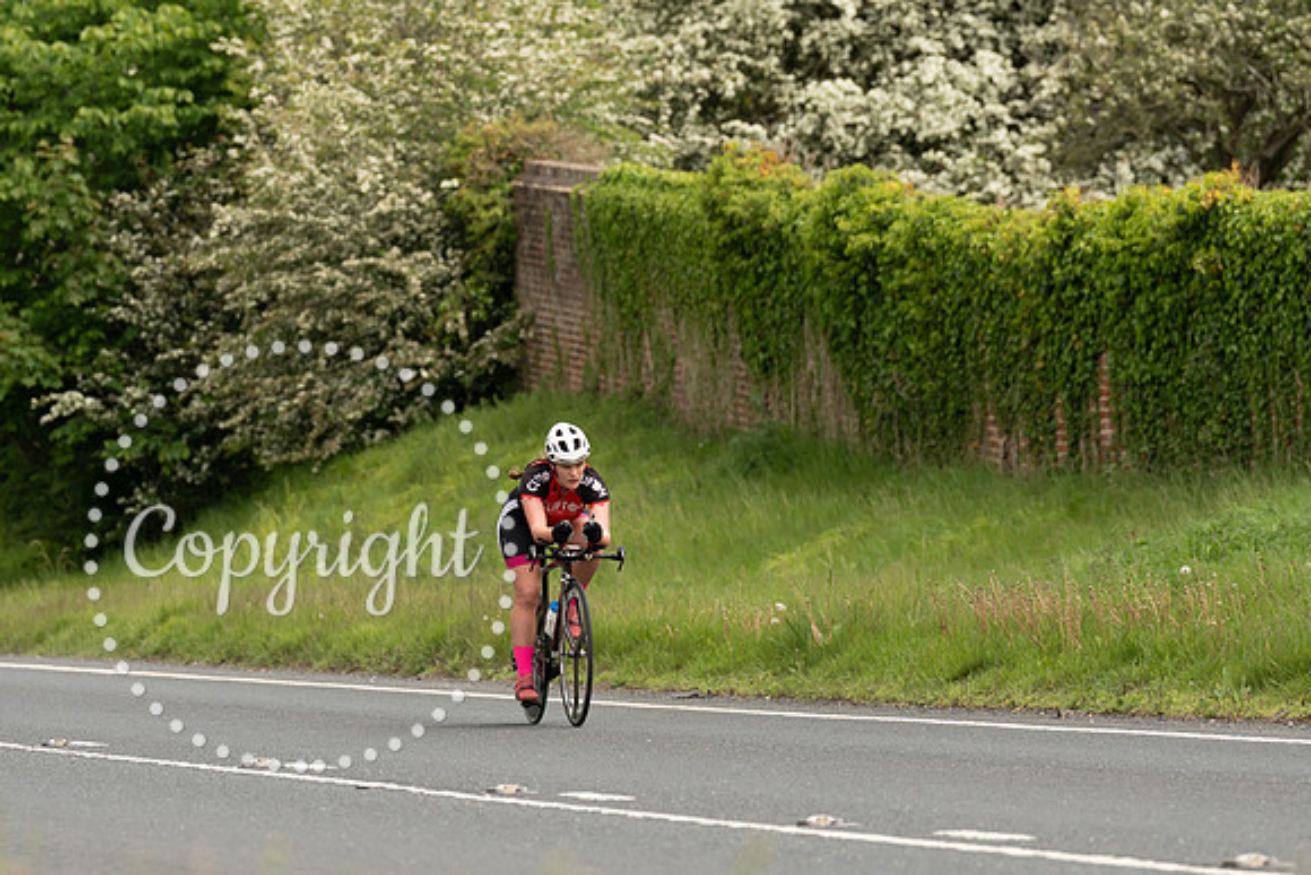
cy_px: 467
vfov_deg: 4.8
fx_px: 10382
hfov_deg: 7.2
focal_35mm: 285
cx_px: 538
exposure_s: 1/1000
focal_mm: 200
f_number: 4.5
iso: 640
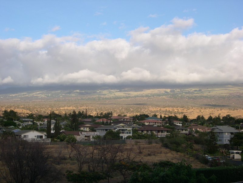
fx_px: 400
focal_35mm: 57
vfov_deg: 25.7
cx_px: 122
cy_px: 92
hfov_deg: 33.8
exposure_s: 1/118
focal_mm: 12.2
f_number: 9.2
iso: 100
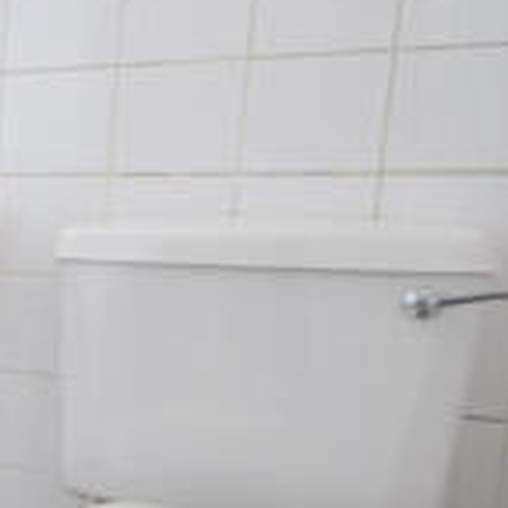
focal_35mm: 58
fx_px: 963
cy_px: 323
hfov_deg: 19.1
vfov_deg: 29.4
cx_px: -489
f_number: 4
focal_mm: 10
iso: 160
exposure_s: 1/15
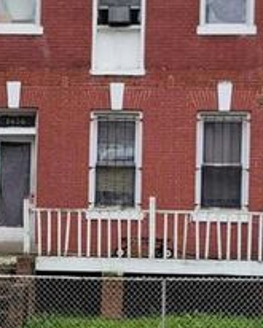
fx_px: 768
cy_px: 221
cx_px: 73
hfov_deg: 19.3
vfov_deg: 24.0
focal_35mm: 79
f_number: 1.8
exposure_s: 1/403
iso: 20
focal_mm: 7
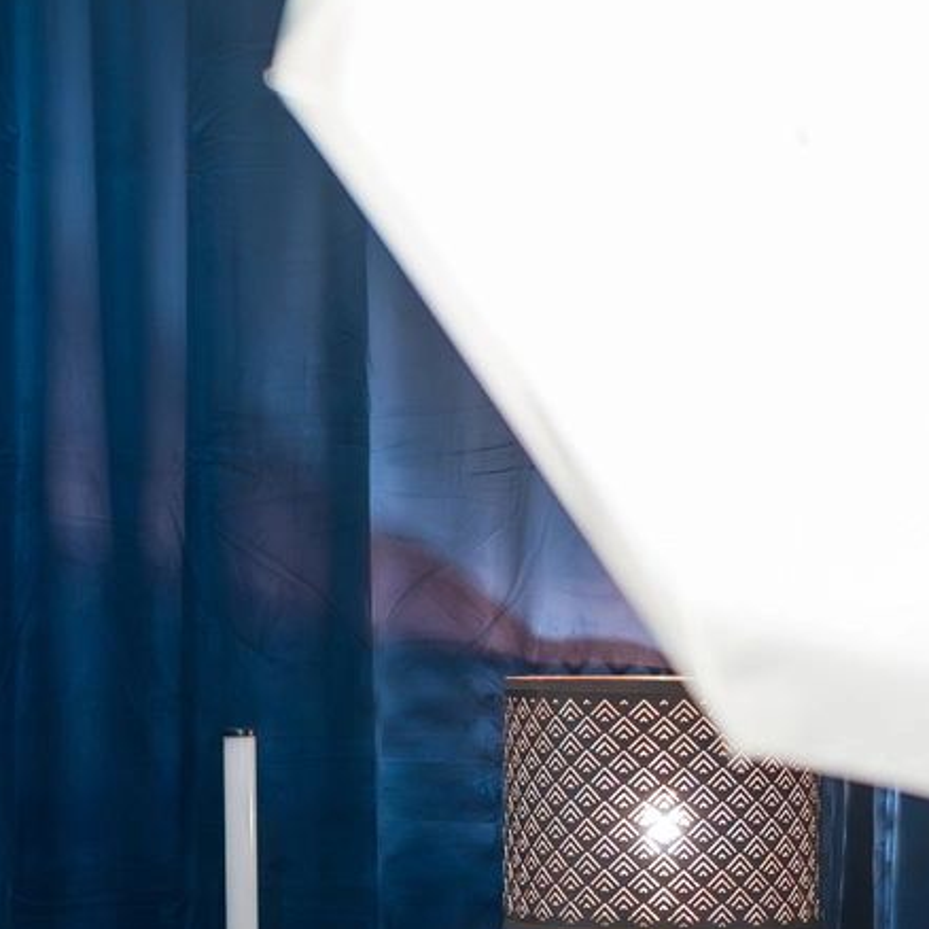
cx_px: -383
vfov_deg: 11.7
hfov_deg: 11.7
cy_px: 1268
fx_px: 4372
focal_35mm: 144
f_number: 1.4
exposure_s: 1/160
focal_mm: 35
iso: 1250
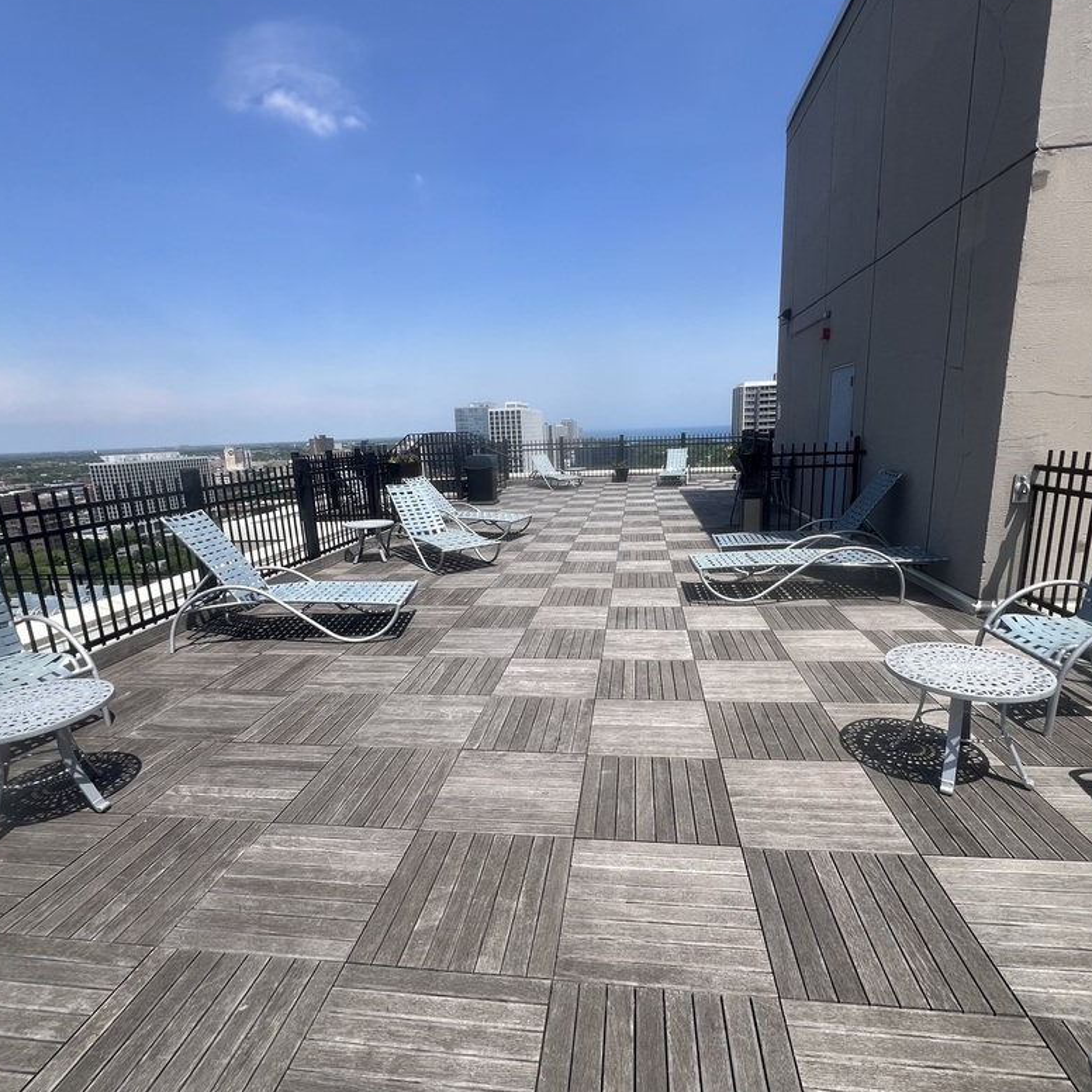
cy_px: 581
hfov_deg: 87.4
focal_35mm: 16
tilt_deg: -12.3
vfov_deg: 87.3
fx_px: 571
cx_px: 556
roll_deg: +2.7
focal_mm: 1.57
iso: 32
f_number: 1.8
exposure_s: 1/1946
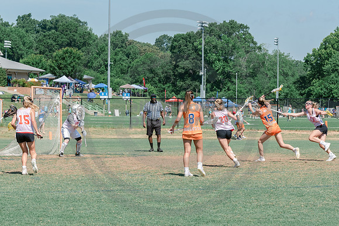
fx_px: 1255
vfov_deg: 10.3
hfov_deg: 15.4
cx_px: 190
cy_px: 131
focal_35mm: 133
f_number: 8
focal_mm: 78
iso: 400
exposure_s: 1/1000
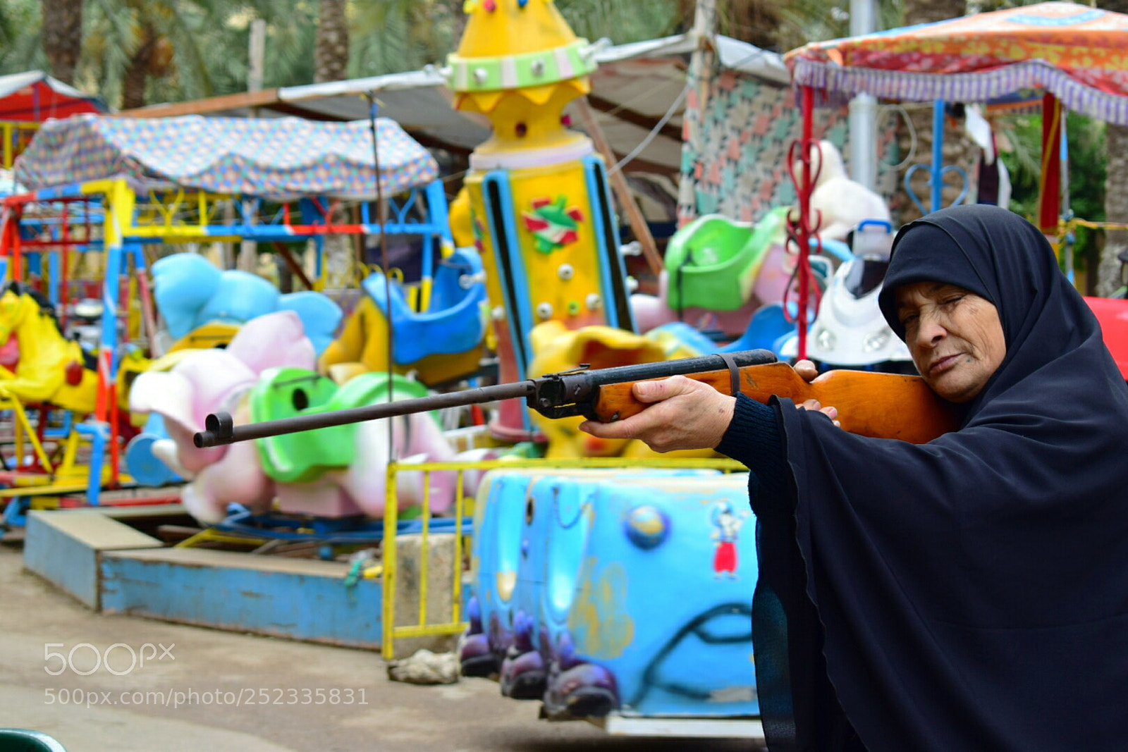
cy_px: 376
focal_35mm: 82
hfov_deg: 24.6
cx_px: 564
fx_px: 2585
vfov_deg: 16.6
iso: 160
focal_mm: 55
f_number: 7.1
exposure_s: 1/80
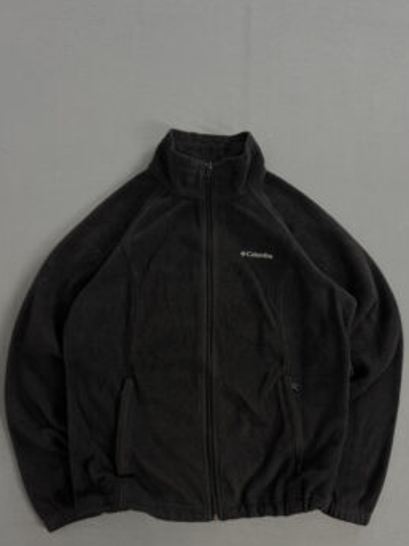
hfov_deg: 49.7
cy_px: 310
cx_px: 212
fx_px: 441
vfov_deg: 63.2
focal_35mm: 28
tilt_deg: -86.5
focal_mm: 6.76
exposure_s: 1/60
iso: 125
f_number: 1.78
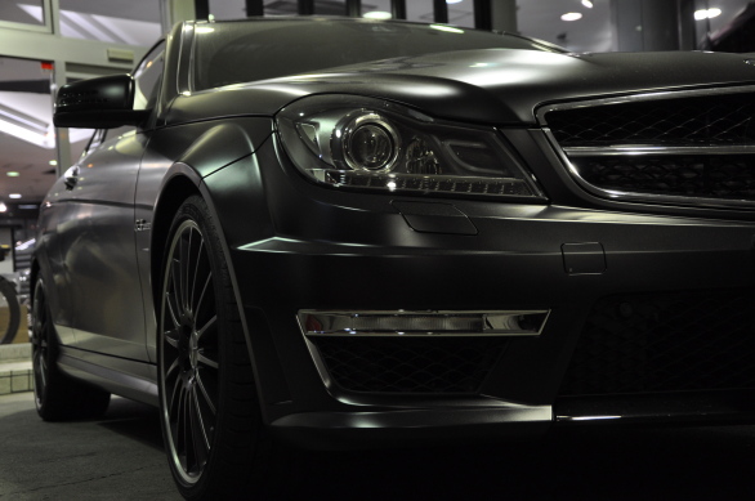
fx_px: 1257
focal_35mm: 60
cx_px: 378
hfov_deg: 33.4
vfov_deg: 22.6
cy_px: 250
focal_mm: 40
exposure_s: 1/20
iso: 500
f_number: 5
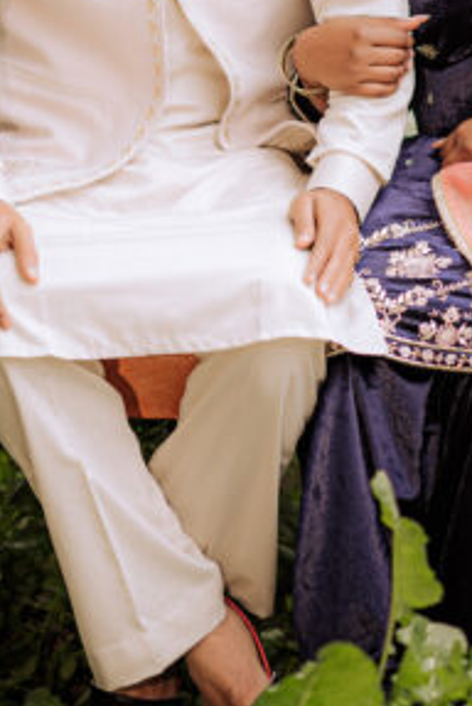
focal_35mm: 303
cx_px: 264
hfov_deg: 4.5
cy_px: -391
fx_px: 5944
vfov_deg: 6.7
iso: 80
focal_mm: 85
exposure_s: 1/250
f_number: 1.8
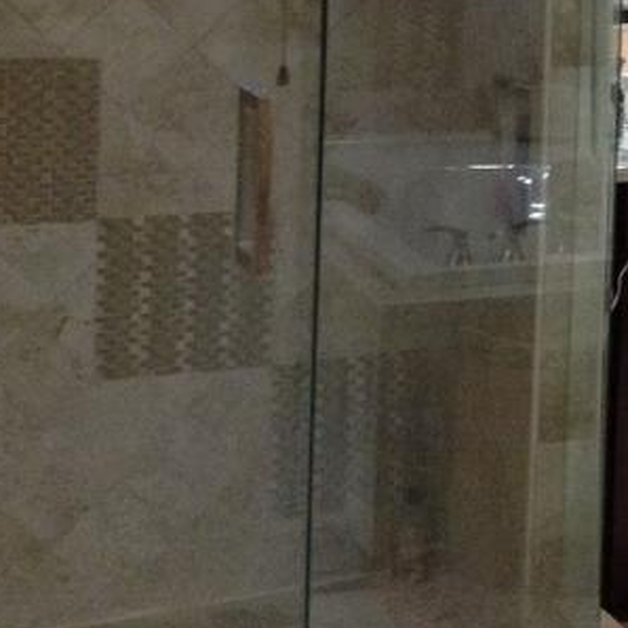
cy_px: -92
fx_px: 2053
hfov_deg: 16.0
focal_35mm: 100
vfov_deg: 16.8
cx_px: 934
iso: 200
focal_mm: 3.3
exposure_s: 1/24
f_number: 2.4
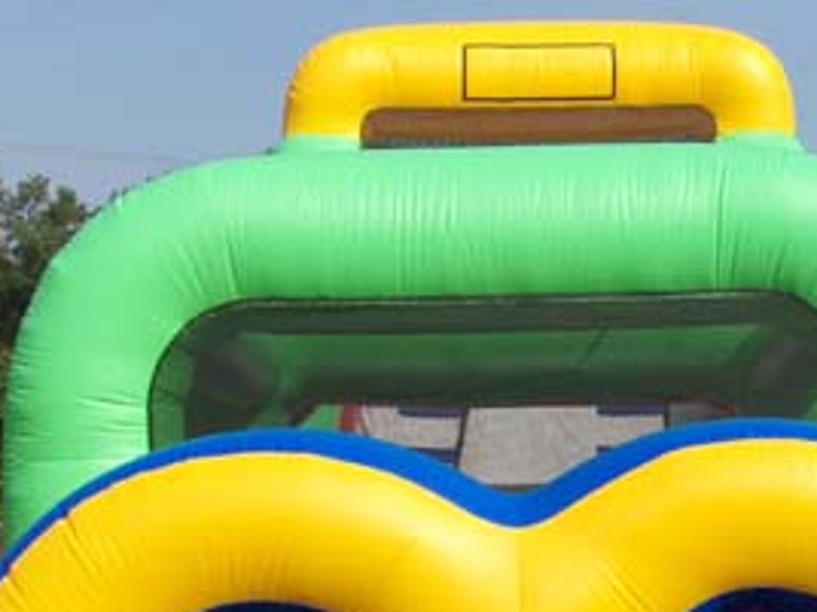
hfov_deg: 25.6
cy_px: 585
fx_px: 1794
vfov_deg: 18.9
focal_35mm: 76
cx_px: 479
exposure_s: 1/441
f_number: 4.5
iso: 50
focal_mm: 7
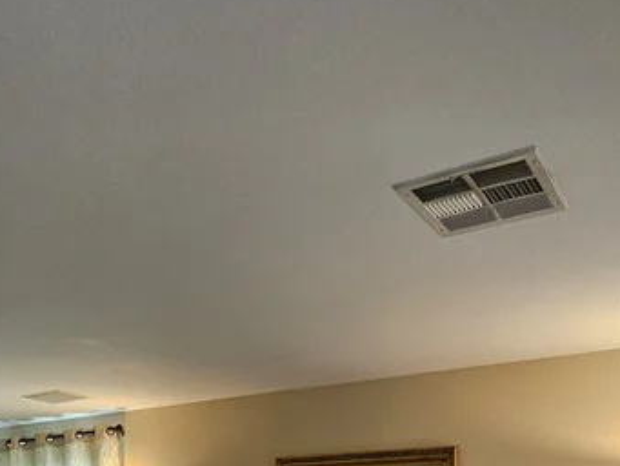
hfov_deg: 47.8
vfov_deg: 30.7
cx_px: 278
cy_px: 570
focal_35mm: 39
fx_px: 699
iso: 125
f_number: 2.2
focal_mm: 1.74
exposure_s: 1/60
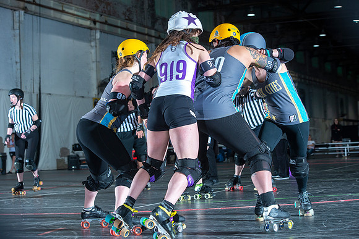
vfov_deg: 15.9
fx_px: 858
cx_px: 180
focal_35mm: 86
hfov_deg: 23.6
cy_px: 120
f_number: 7.1
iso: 800
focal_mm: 86
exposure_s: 1/160
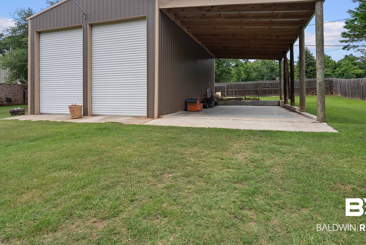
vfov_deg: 61.3
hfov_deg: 83.9
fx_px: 203
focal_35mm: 20
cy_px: 95
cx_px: 191
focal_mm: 16
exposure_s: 1/1000
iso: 500
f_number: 8
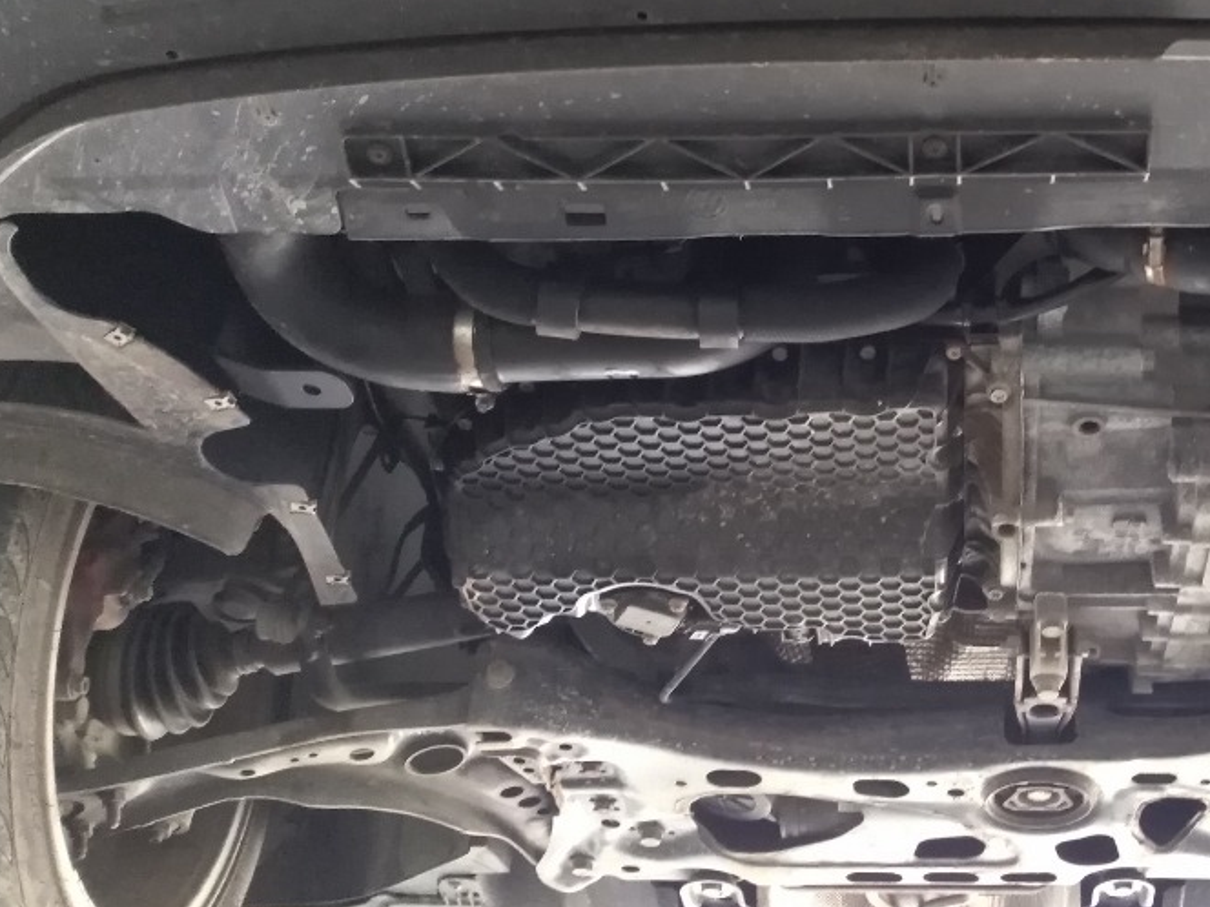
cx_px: 935
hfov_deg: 39.1
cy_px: 362
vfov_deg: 30.8
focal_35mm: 47
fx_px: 1643
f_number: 2
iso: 814
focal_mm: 3.54
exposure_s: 1/25
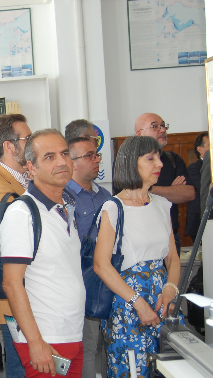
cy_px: 220
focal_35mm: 70
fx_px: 703
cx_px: -91
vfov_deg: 30.1
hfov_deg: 16.0
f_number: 4
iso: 400
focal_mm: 24
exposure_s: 1/60
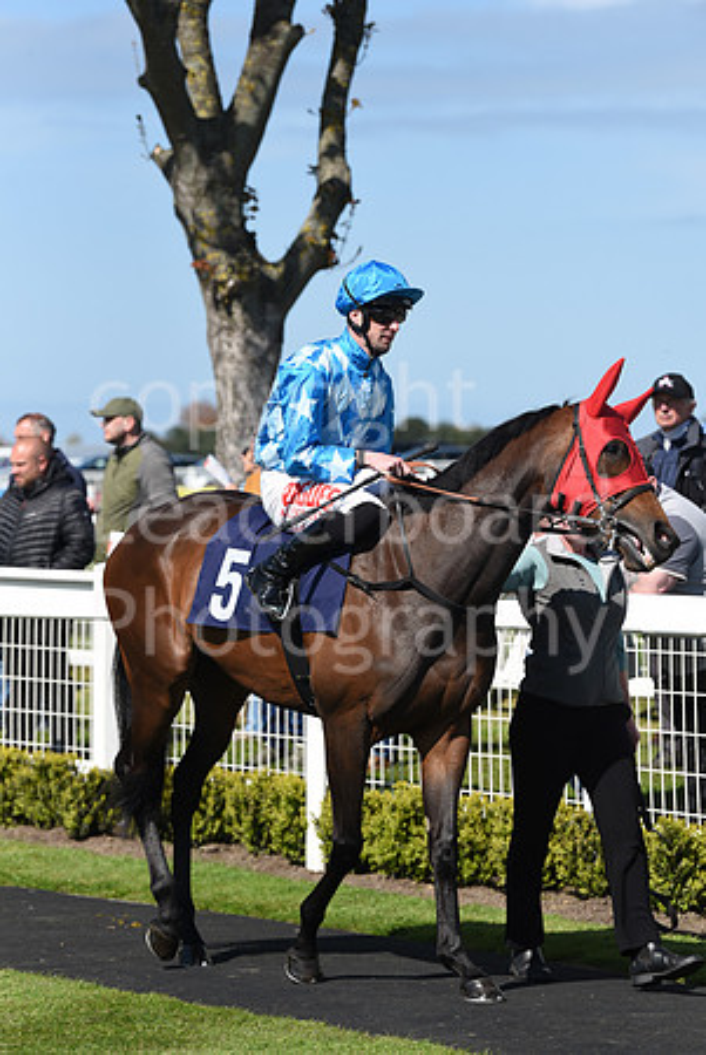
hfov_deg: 8.3
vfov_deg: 12.4
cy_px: 528
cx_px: 353
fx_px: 4842
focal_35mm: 165
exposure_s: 1/2500
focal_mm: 165
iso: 400
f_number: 5.6
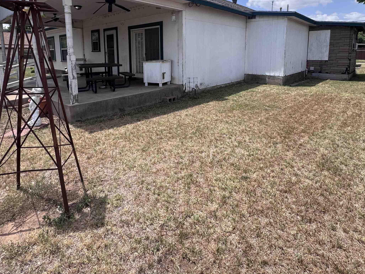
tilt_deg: -7.2
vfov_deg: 61.2
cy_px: 82
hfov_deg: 79.0
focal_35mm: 21
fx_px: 221
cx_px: 176
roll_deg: +0.6
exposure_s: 1/1078
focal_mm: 2.22
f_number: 2.2
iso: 50
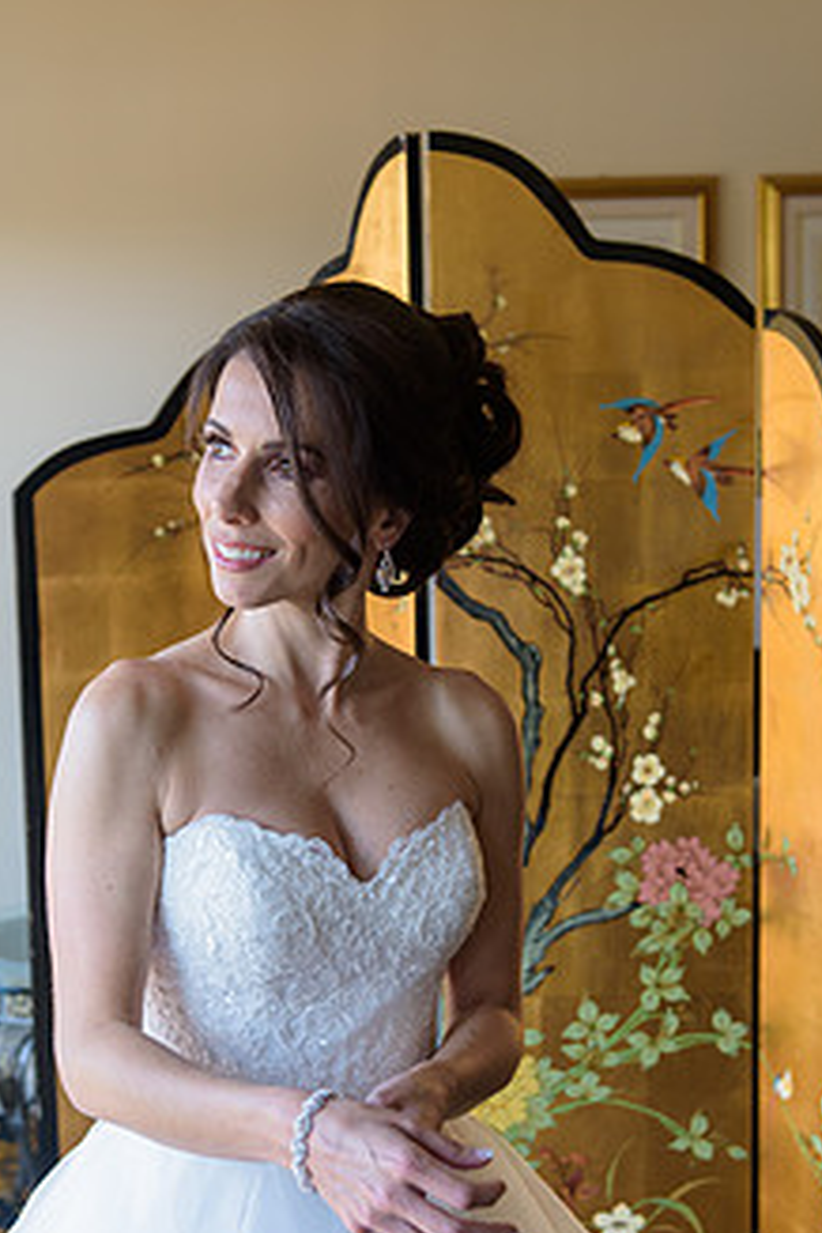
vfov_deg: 30.5
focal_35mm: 66
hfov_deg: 20.6
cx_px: 290
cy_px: 690
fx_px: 2260
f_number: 3.2
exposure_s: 1/125
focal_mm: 48
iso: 250
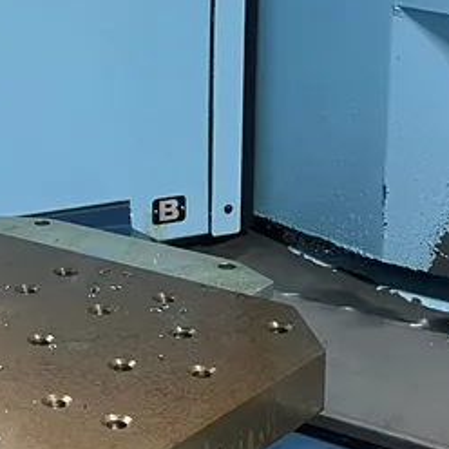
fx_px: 1497
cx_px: -110
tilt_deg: -18.3
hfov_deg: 16.3
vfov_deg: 17.1
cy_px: 206
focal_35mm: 102
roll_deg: +5.2
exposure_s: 1/60
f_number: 1.5
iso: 100
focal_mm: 5.7
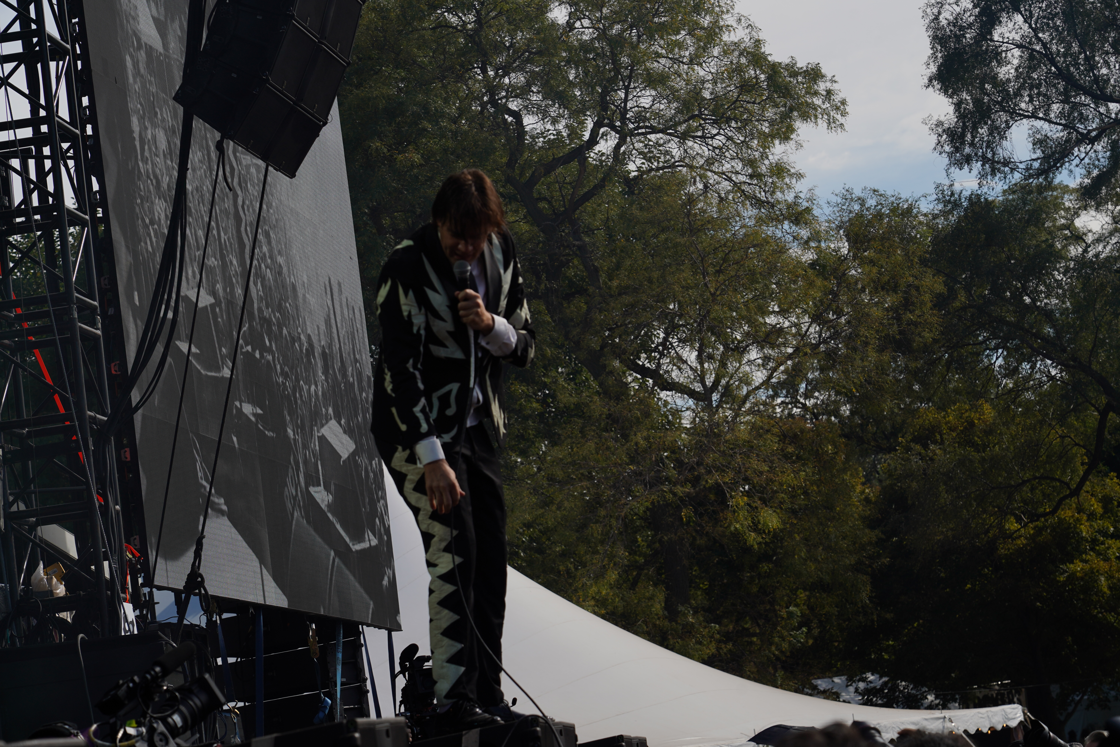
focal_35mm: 105
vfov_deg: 13.0
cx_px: 560
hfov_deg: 19.5
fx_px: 3266
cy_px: 374
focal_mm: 105
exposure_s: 1/640
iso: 100
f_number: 8
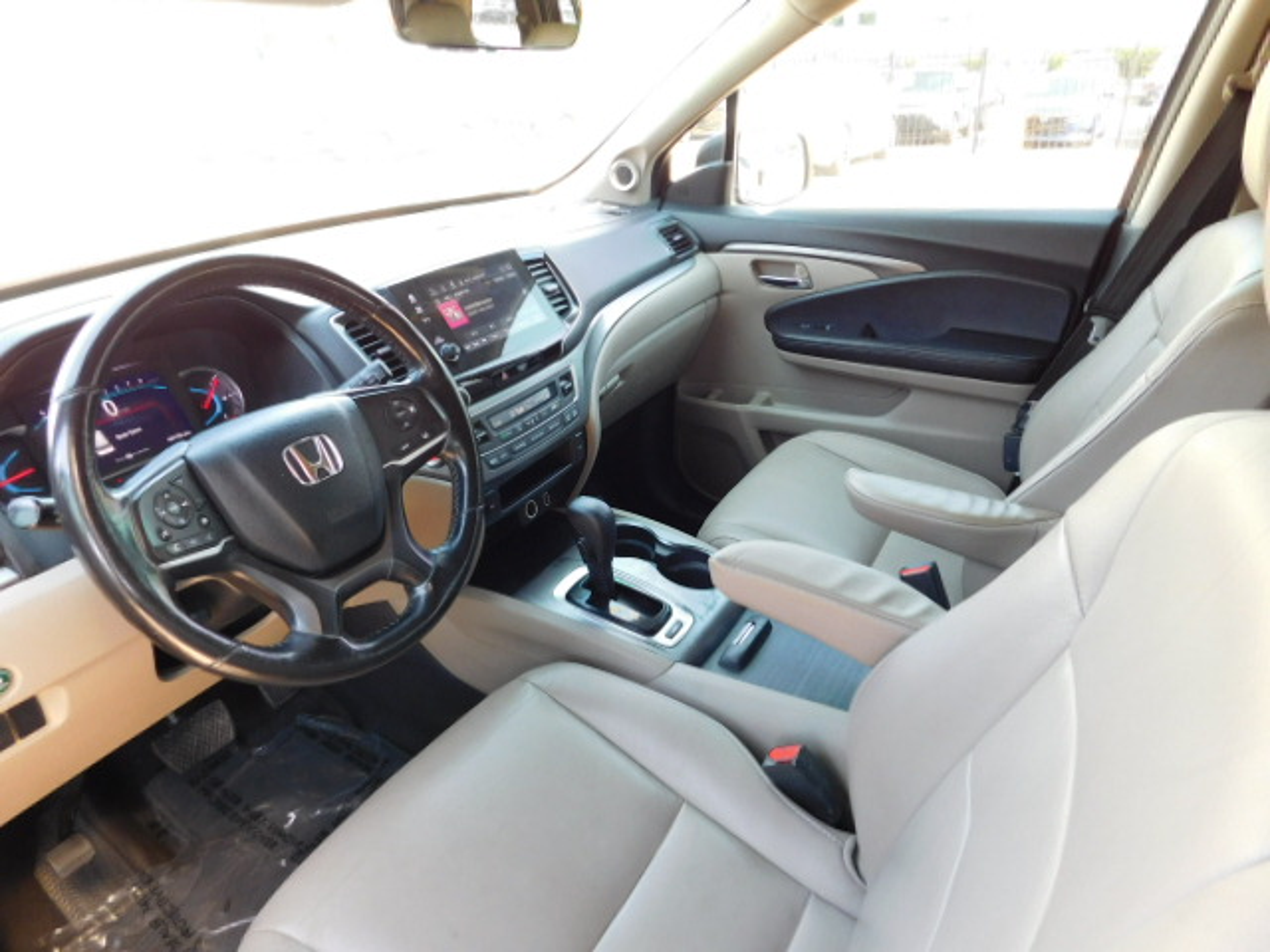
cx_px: 635
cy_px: 476
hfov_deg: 73.9
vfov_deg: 58.9
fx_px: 844
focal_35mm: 23
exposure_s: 1/30
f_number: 3
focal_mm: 4
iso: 140
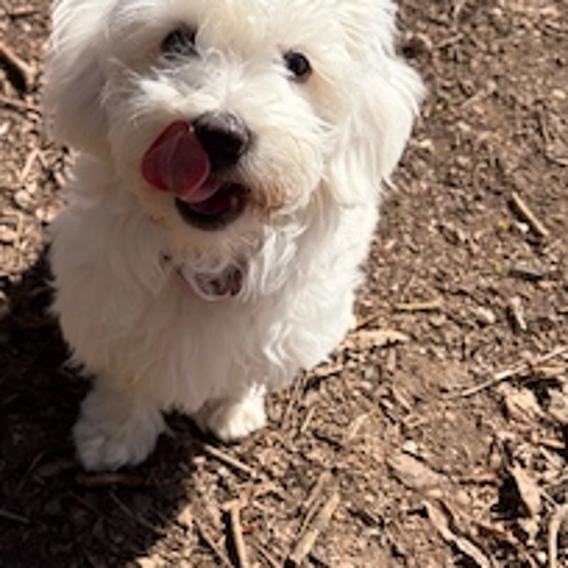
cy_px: 295
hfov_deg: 37.5
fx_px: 835
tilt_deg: -47.8
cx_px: 237
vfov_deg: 37.5
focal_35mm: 45
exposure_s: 1/2141
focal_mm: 5.96
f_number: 1.6
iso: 50
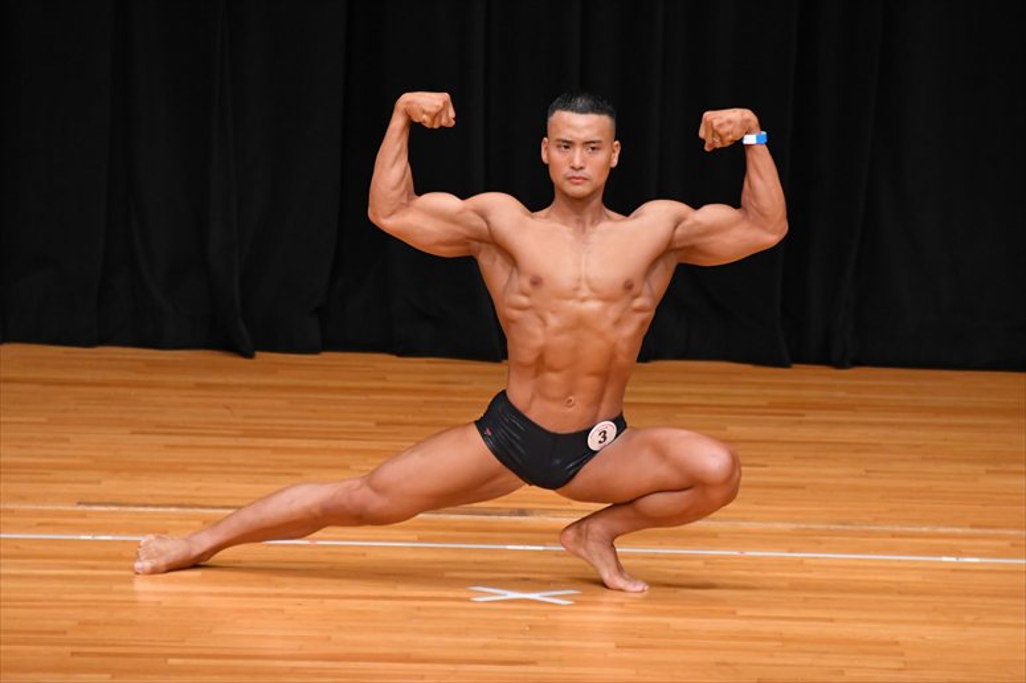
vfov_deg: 3.7
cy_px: 342
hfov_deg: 5.5
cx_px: 513
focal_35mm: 375
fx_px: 10682
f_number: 5.6
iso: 3200
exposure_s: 1/400
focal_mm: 250
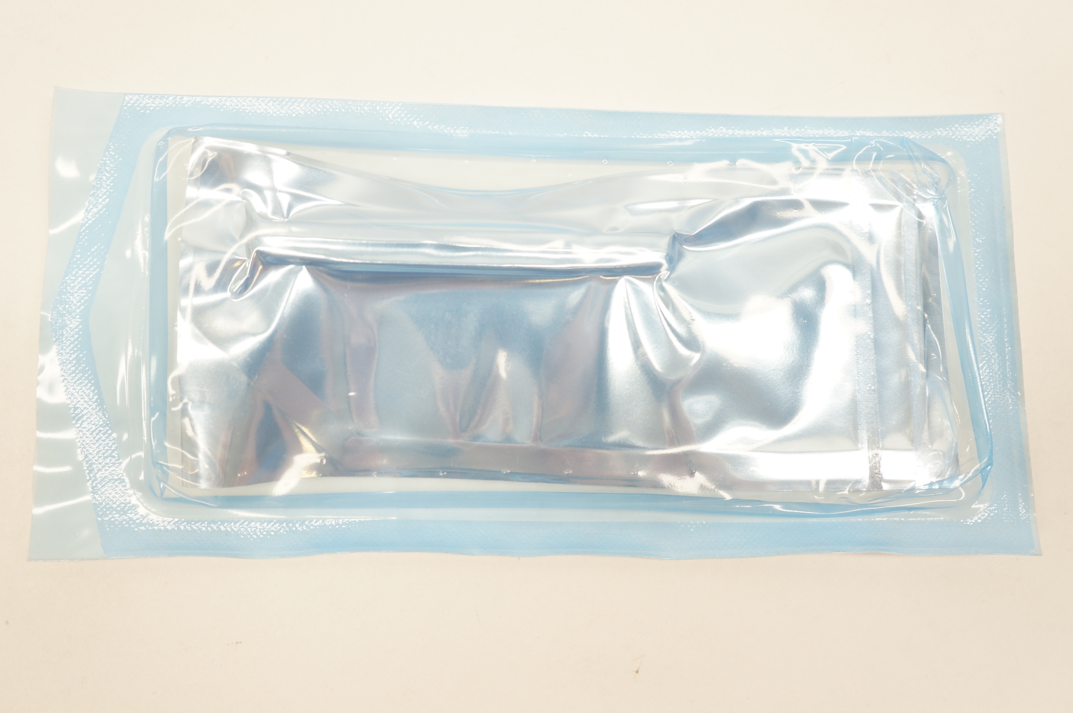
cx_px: 536
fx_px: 893
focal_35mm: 30
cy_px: 356
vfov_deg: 43.5
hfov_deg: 62.0
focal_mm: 20
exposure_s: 1/60
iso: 400
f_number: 5.6
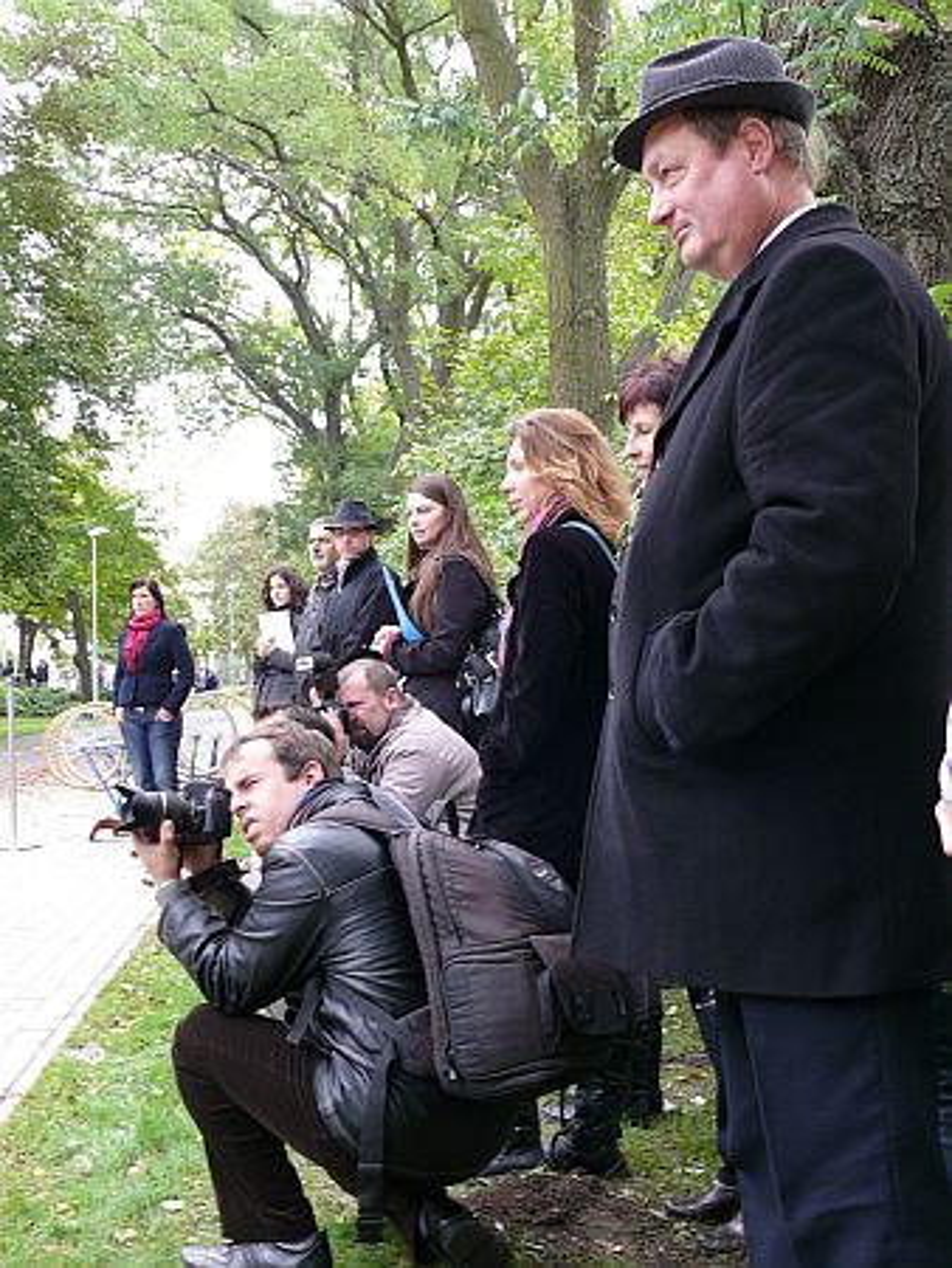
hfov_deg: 29.1
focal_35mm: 50
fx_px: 1832
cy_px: 634
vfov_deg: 38.2
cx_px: 476
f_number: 2.8
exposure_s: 1/30
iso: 100
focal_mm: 9
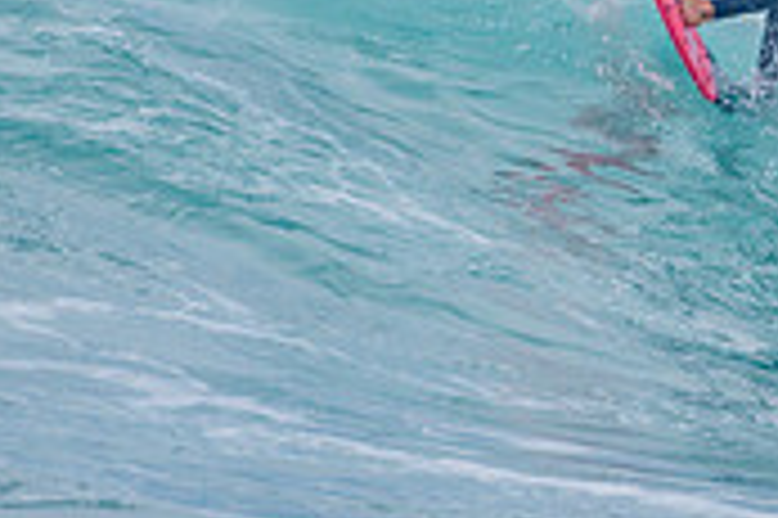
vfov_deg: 0.7
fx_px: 44346
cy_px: 50
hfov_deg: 1.0
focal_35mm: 2054
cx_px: 879
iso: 220
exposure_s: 1/2000
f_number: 5.6
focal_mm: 500
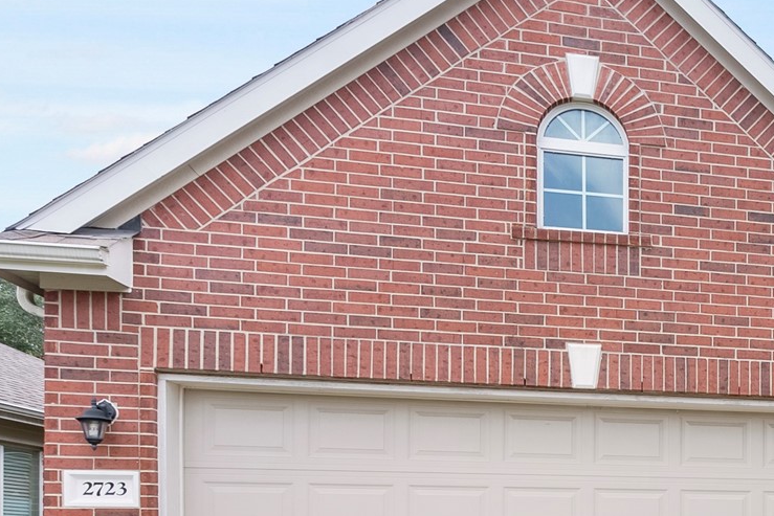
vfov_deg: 26.6
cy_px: 550
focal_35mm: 47
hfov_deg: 33.1
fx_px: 1011
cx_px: 958
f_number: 8
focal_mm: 16
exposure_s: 1/80
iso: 125
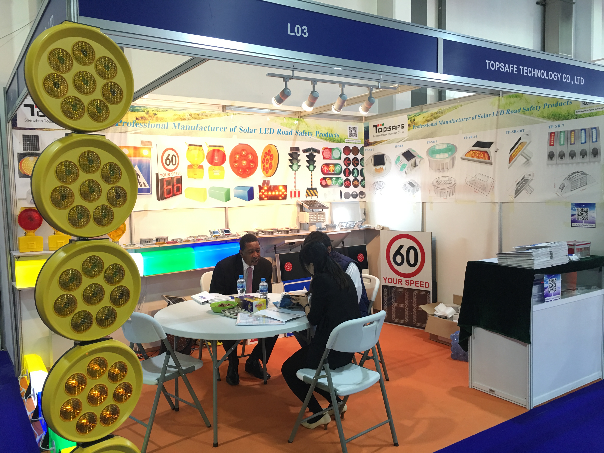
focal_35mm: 29
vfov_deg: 48.2
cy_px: 226
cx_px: 302
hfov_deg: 61.7
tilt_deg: -4.2
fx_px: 506
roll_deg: -0.3
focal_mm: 4.15
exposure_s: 1/17
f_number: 2.2
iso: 64
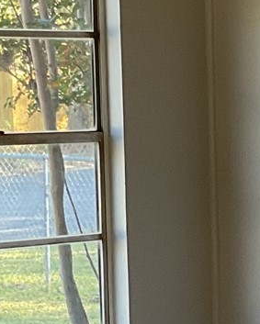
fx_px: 1575
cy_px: 269
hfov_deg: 9.4
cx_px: 197
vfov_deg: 11.7
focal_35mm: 164
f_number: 1.8
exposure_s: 1/60
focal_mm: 3
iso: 50
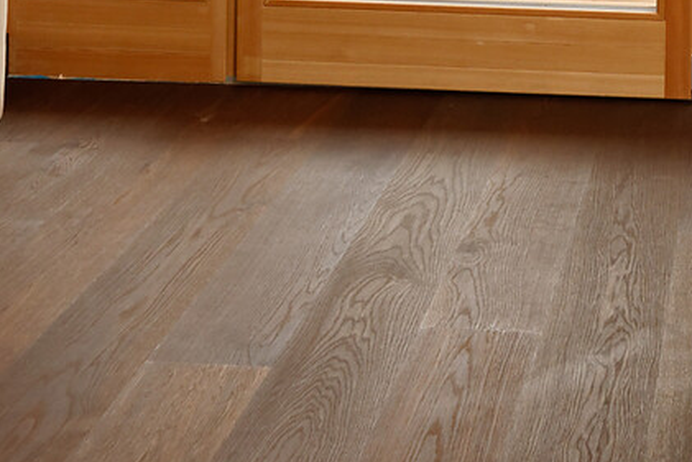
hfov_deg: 26.4
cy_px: -414
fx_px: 1404
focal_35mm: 73
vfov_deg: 15.5
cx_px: 671
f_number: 11
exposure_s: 1/80
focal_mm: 16
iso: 100
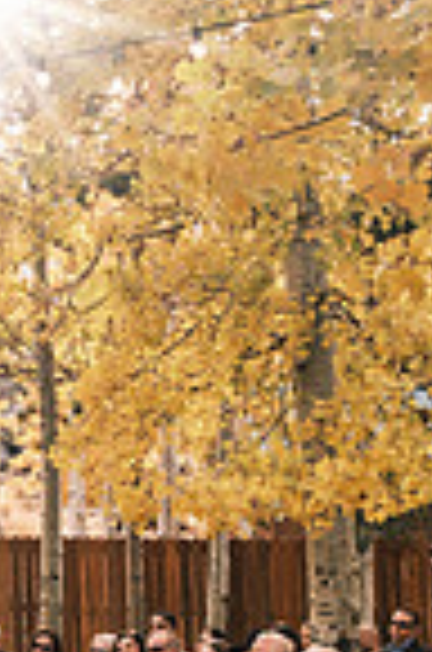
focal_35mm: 84
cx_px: -166
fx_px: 1519
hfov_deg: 15.2
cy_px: 472
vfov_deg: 24.0
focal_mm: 18
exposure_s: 1/30
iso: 250
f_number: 16
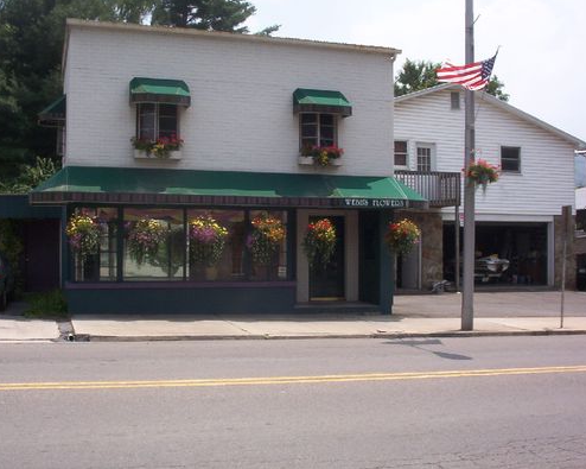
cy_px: 233
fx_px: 711
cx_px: 282
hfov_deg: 44.8
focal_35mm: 41
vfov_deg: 36.5
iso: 100
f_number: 8
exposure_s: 1/234
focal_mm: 6
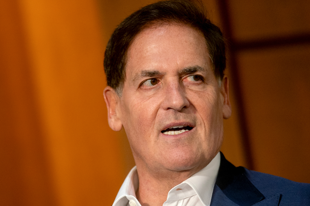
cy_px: 125
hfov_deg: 7.5
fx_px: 2376
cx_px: 118
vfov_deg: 5.0
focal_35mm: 276
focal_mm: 135
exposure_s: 1/320
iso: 400
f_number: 1.8
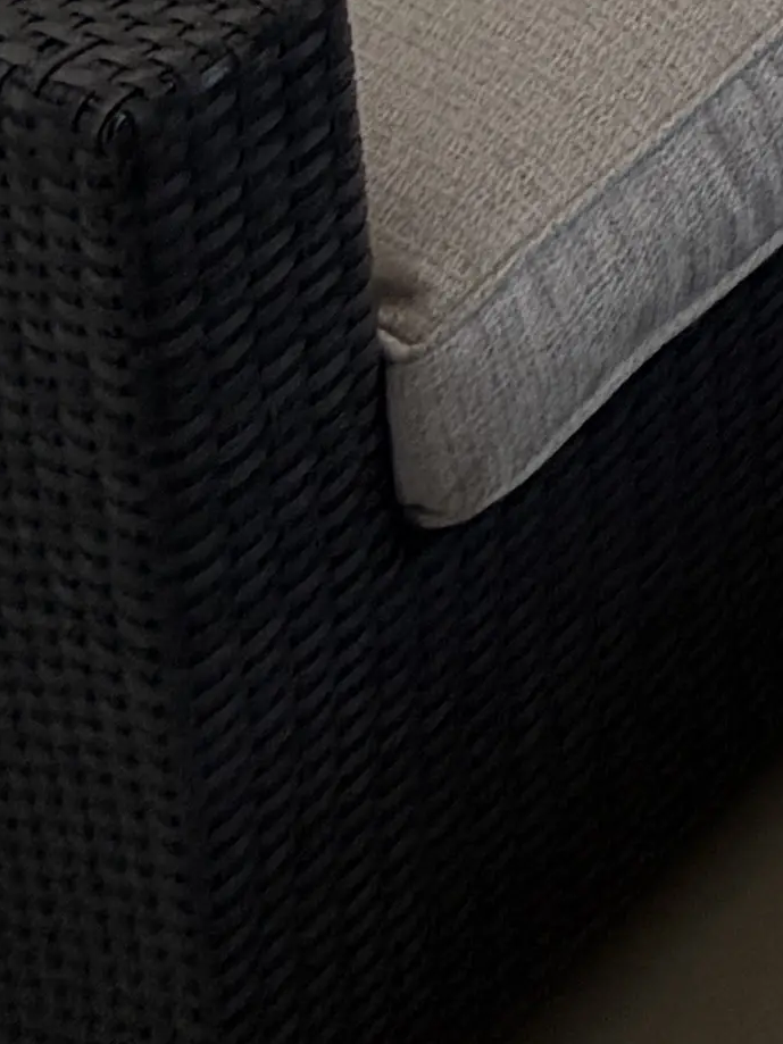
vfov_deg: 14.1
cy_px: -1560
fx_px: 2624
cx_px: 2085
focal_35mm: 87
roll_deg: -0.1
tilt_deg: -7.7
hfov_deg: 12.1
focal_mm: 2.22
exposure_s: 1/170
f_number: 2.2
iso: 40
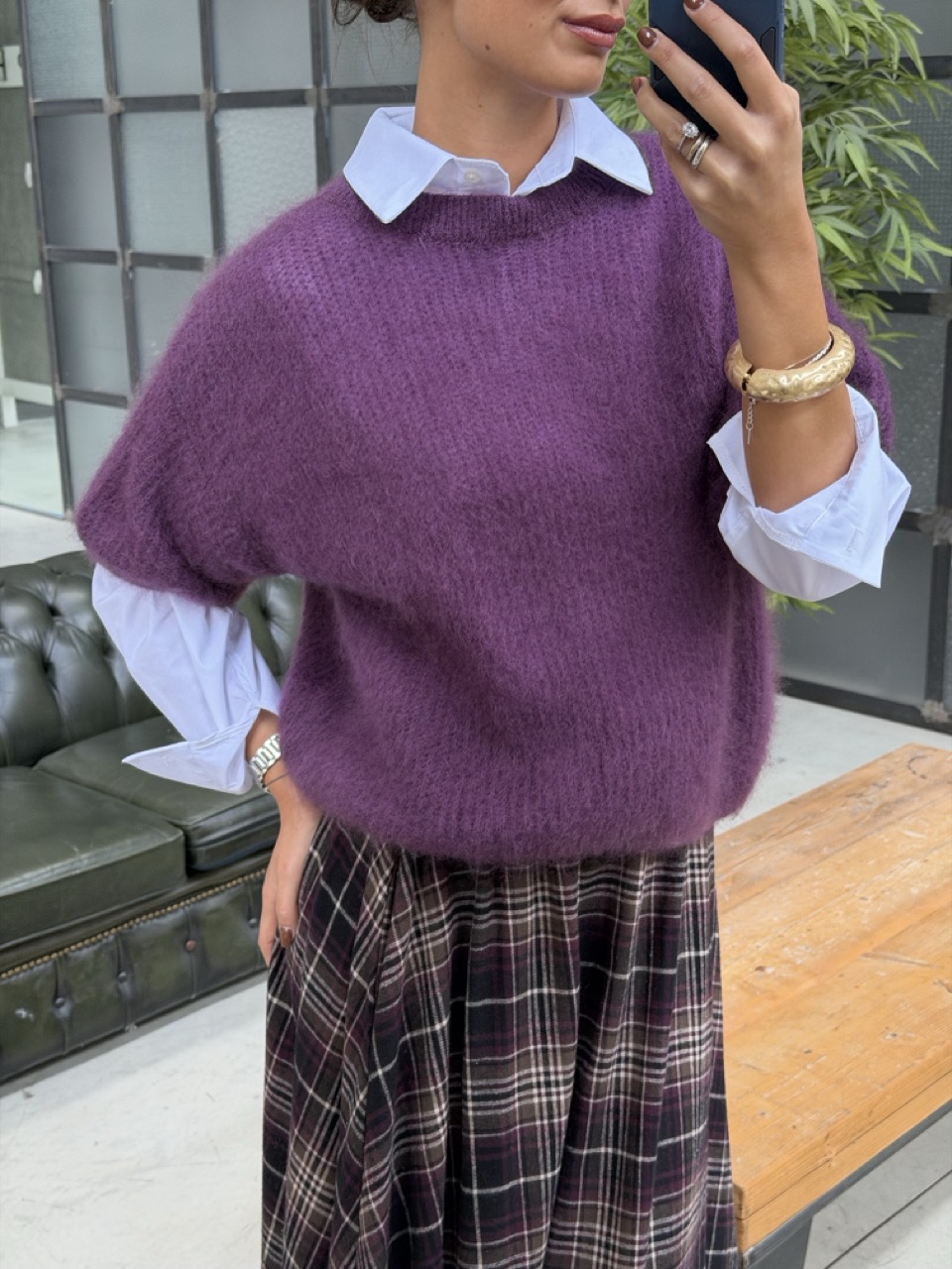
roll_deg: +2.9
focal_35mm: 48
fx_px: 1760
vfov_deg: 39.7
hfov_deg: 30.3
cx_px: 476
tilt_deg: -26.3
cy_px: 634
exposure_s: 1/60
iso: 250
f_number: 1.78
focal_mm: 6.76
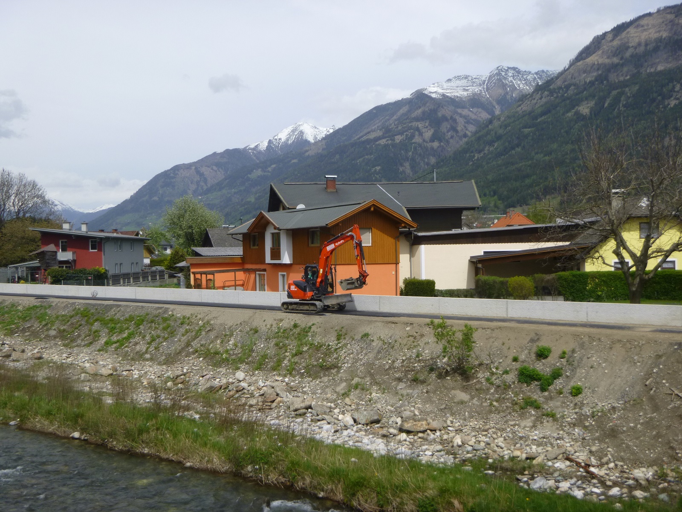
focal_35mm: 38
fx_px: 749
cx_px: 341
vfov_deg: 37.7
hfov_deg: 49.0
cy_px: 256
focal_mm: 6.8
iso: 100
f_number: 4.5
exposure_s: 1/640
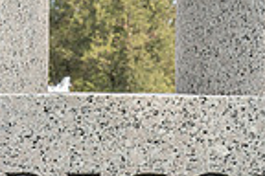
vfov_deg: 4.9
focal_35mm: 278
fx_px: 2046
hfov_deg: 7.4
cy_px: 240
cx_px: 108
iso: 250
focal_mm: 52
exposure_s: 1/160
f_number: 10
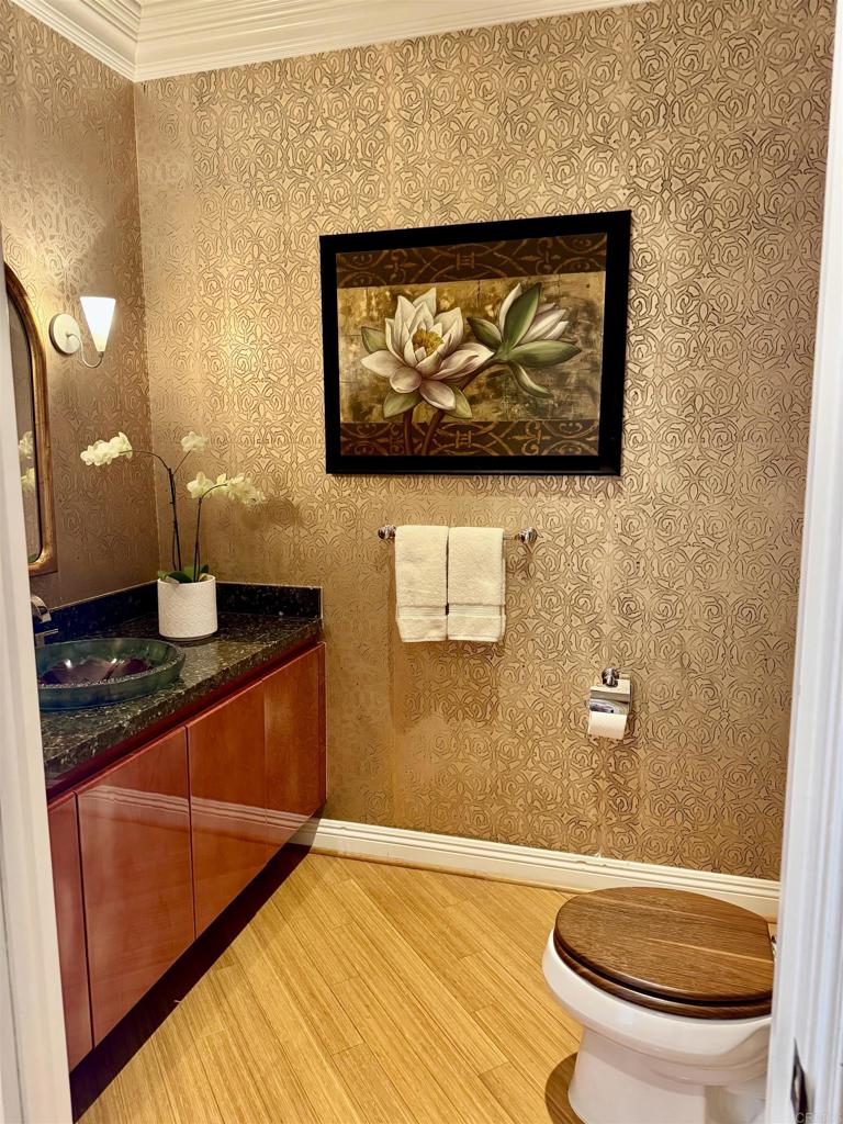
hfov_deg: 56.8
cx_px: 422
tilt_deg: -7.2
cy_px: 562
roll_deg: +1.4
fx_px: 779
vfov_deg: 71.6
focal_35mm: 24
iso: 400
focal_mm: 6.76
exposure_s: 1/60
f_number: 1.78
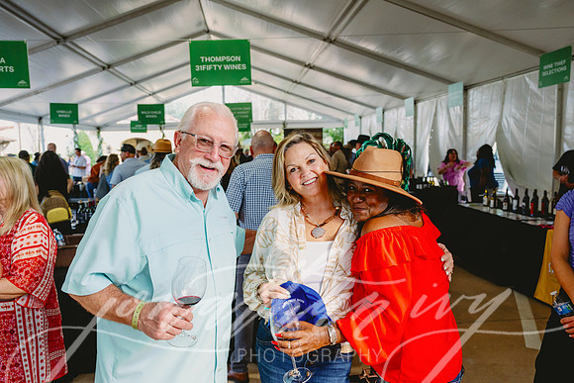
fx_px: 447
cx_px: 287
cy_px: 192
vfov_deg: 46.4
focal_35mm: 28
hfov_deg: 65.5
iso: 800
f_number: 3.5
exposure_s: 1/500
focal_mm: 28
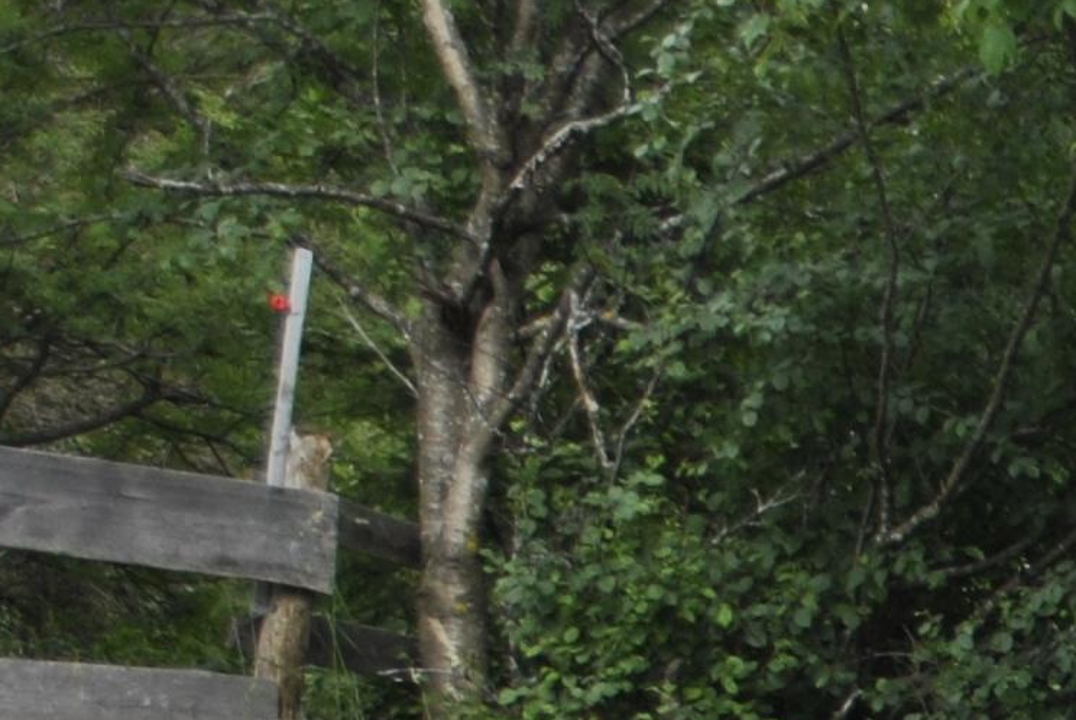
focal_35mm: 203
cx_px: 2488
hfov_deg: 9.2
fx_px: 6075
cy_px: 1613
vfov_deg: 6.5
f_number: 5.6
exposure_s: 1/125
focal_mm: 26
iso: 100
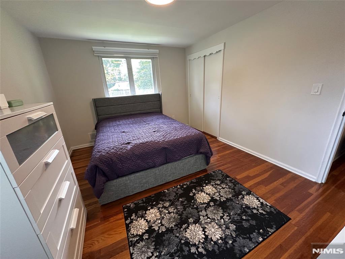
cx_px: 172
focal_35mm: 14
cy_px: 130
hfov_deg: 102.1
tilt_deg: -18.5
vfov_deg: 85.7
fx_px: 140
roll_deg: +3.0
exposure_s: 1/120
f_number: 2.2
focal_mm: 2.22
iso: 250
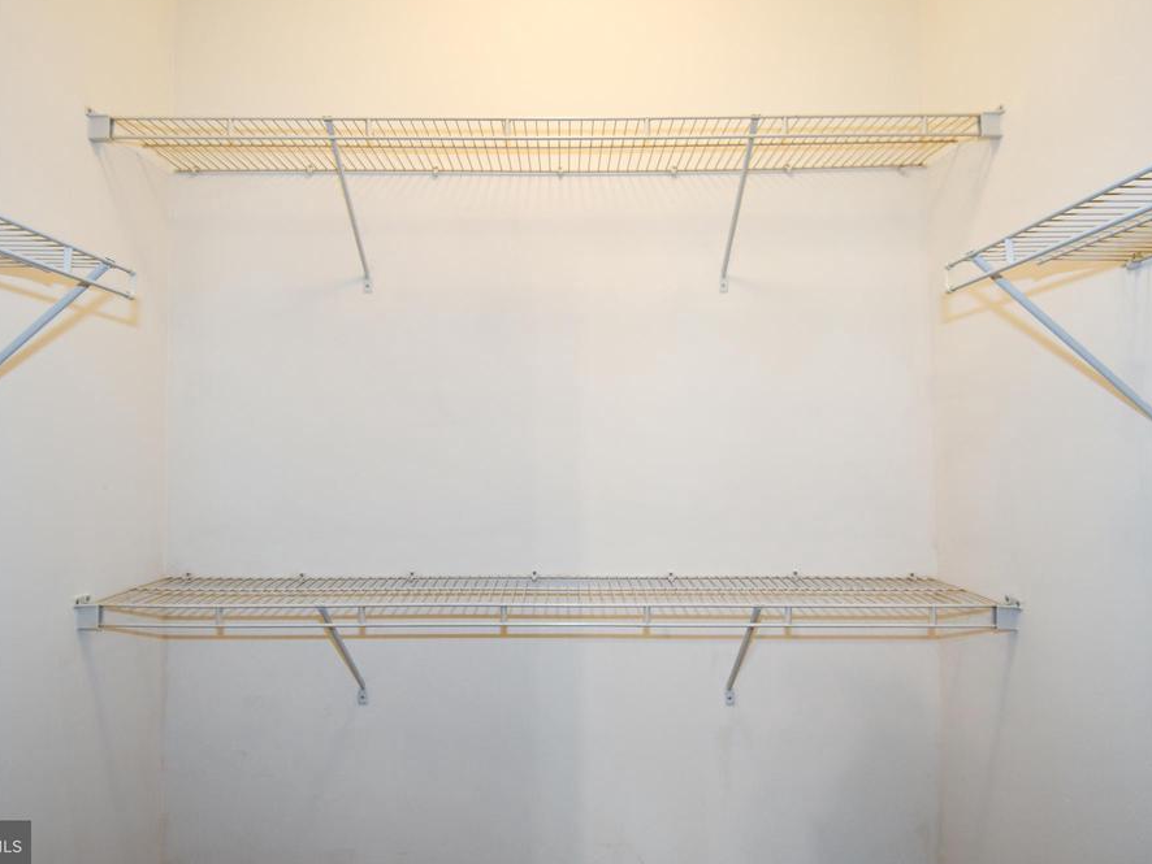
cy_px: 424
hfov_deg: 81.7
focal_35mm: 20
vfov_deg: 66.0
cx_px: 553
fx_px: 666
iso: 500
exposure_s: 1/60
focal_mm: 12
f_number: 4
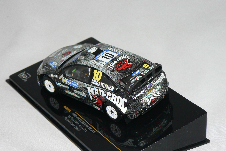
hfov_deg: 18.8
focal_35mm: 109
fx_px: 684
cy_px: 85
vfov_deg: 12.6
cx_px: 113
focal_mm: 17.3
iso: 80
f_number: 3.2
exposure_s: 1/60
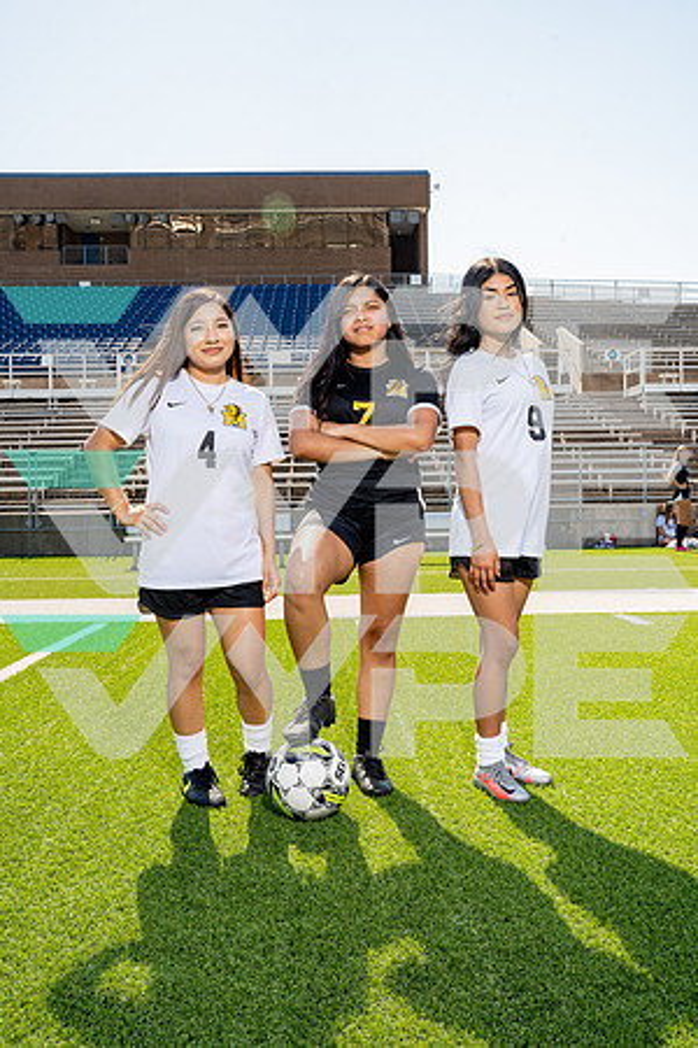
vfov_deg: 55.8
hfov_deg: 38.9
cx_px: 349
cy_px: 524
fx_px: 989
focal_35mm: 34
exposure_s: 1/250
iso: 320
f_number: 11
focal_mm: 34
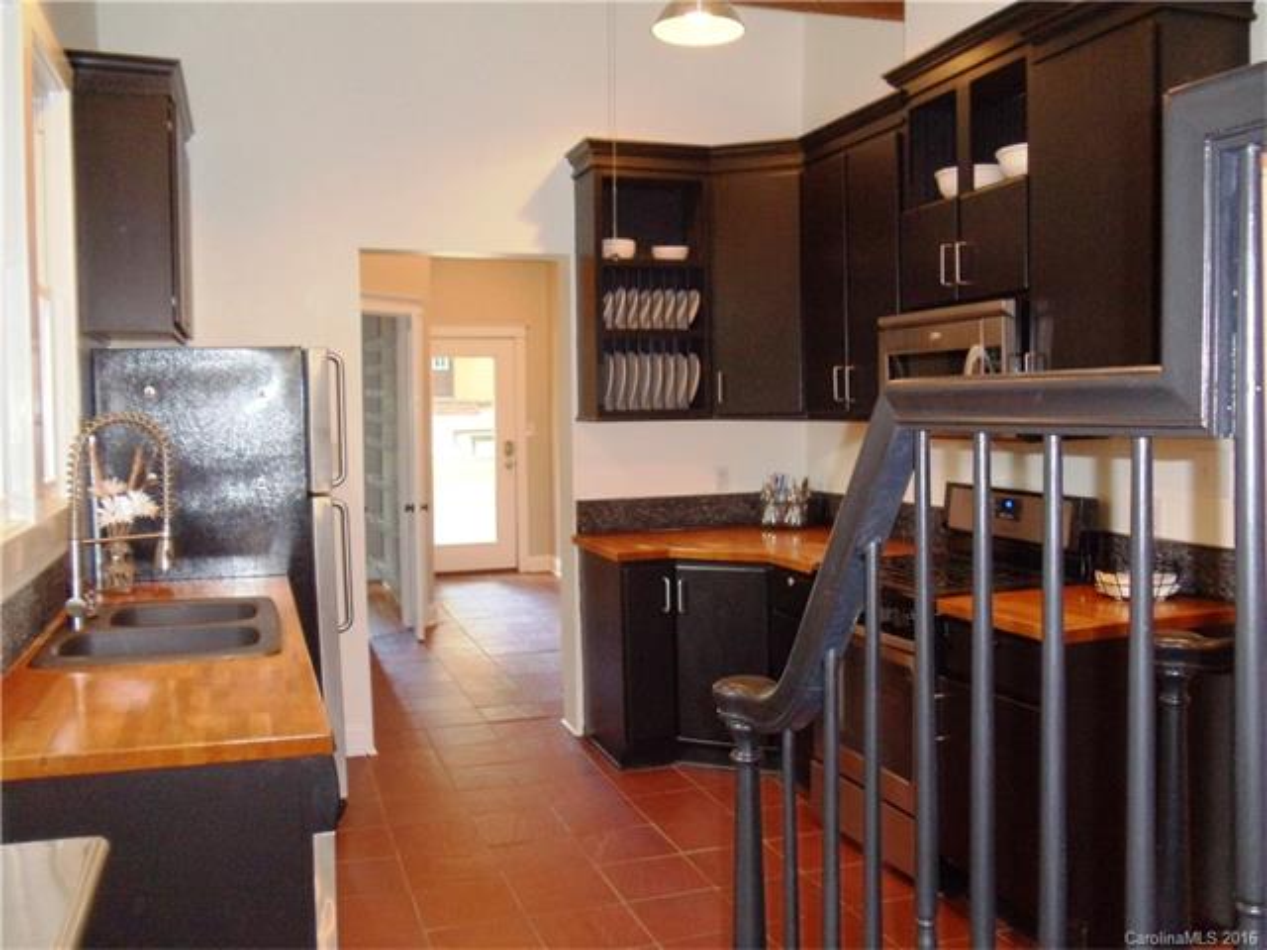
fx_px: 1610
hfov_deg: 42.9
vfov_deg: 32.9
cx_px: 634
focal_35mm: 44
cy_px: 475
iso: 400
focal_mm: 6
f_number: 3.5
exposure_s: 1/8
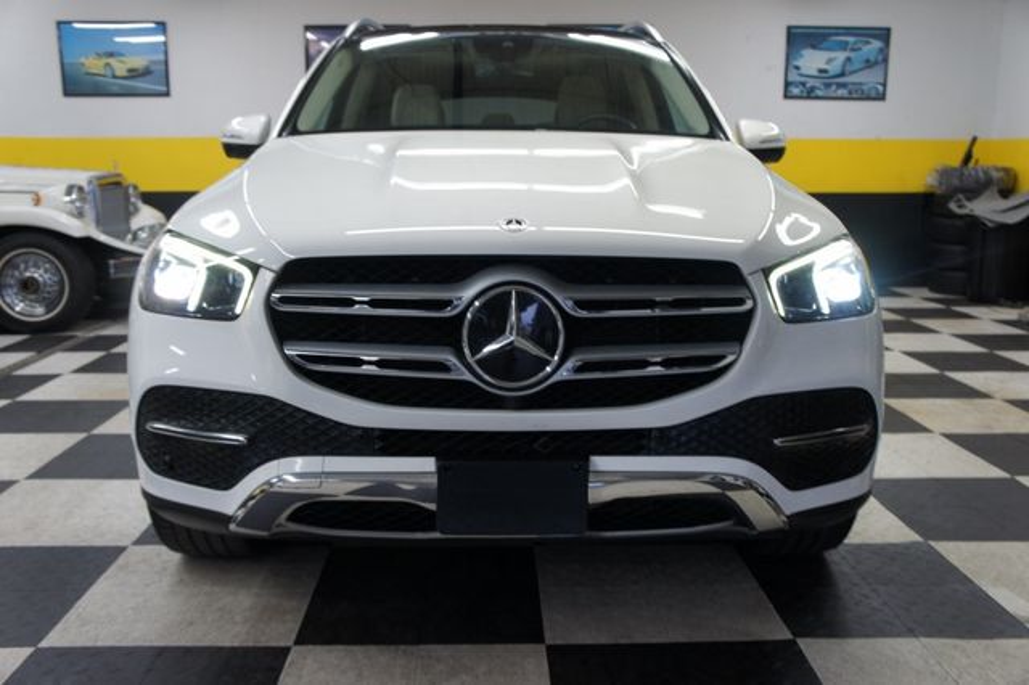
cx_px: 514
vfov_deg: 41.7
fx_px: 900
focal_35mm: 32
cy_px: 342
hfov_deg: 59.5
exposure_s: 1/40
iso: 250
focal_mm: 21
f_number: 4
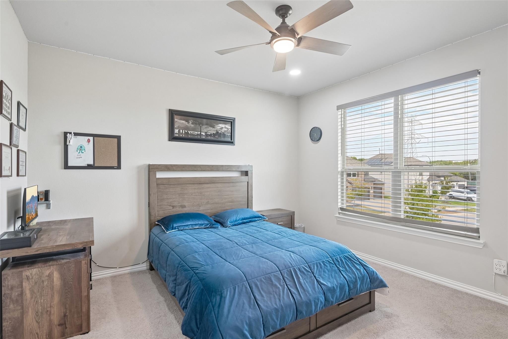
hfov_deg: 91.6
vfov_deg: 68.9
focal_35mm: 18
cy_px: 170
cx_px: 254
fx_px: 247
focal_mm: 17.5
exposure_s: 1/40
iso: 400
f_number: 8
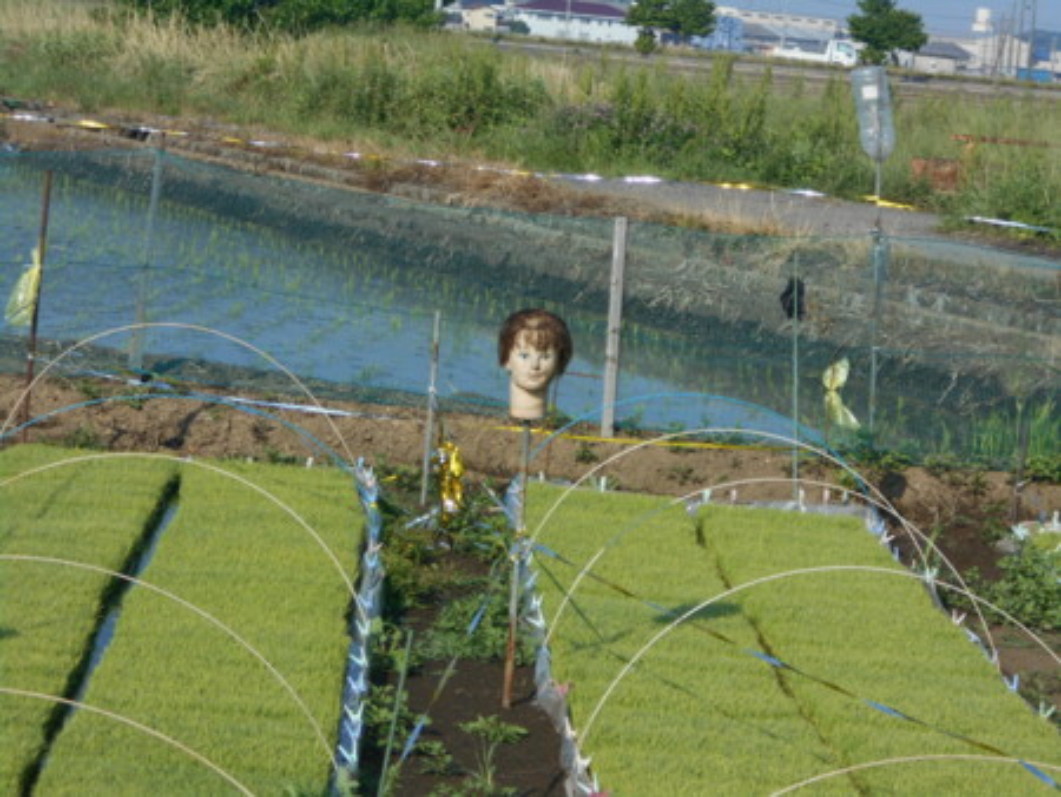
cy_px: 398
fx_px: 3987
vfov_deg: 11.4
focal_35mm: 130
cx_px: 530
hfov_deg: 15.2
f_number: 6.5
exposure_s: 1/320
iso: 80
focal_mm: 23
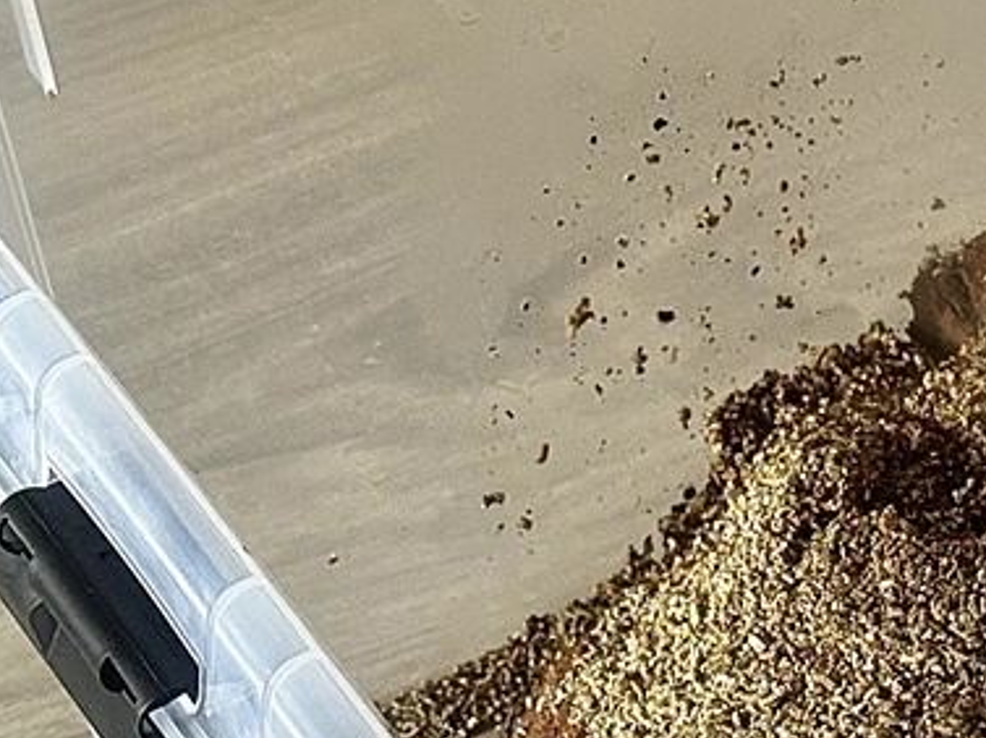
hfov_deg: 14.1
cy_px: 345
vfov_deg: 10.9
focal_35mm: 136
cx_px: 1207
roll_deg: +0.9
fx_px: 3870
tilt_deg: -42.4
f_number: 1.78
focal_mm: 6.76
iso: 200
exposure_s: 1/60
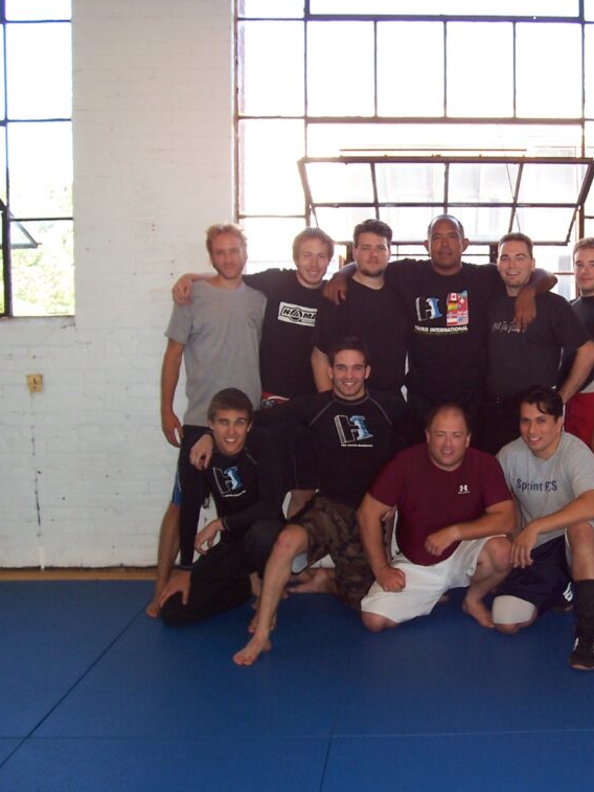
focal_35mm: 46
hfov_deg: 30.7
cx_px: 479
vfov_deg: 41.2
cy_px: 392
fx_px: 1052
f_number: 2.7
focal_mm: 5.6
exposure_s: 1/60
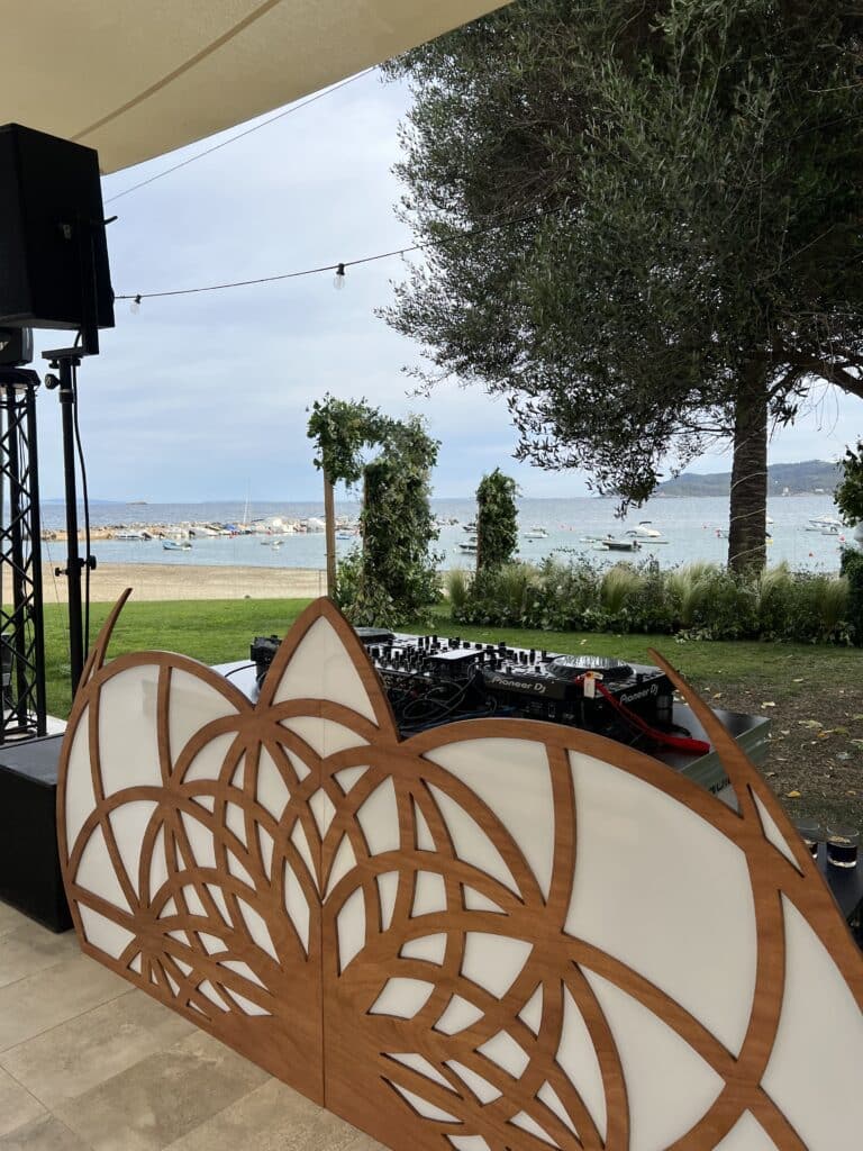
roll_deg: +0.5
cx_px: 432
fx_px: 864
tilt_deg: -2.6
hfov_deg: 53.1
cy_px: 576
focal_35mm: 26
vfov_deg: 67.3
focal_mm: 5.7
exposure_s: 1/2008
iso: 50
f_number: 1.5
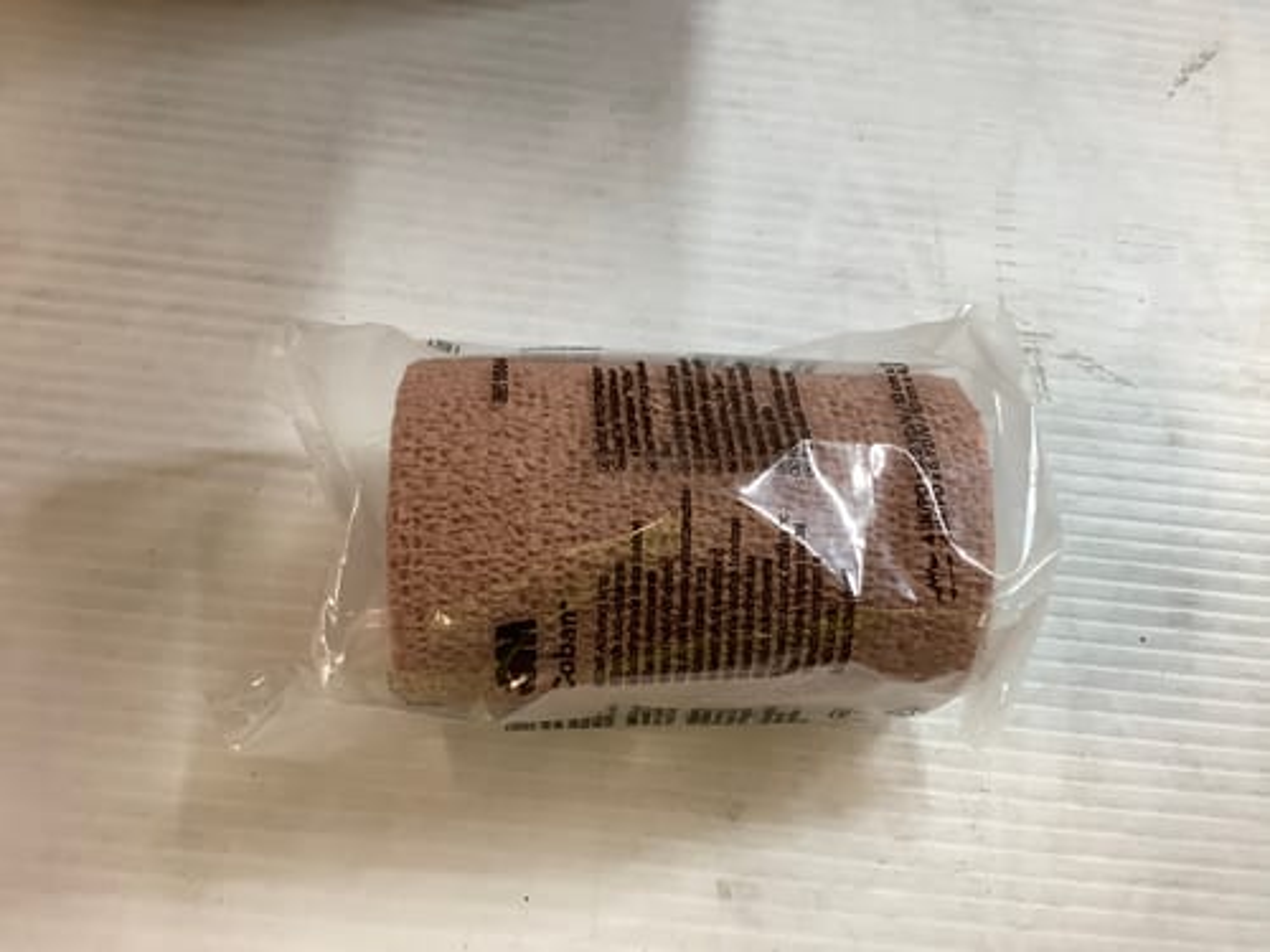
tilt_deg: -71.0
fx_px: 1137
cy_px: 476
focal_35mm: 31
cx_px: 635
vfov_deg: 45.4
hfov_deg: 58.4
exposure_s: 1/50
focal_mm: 3.3
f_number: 2.4
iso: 160
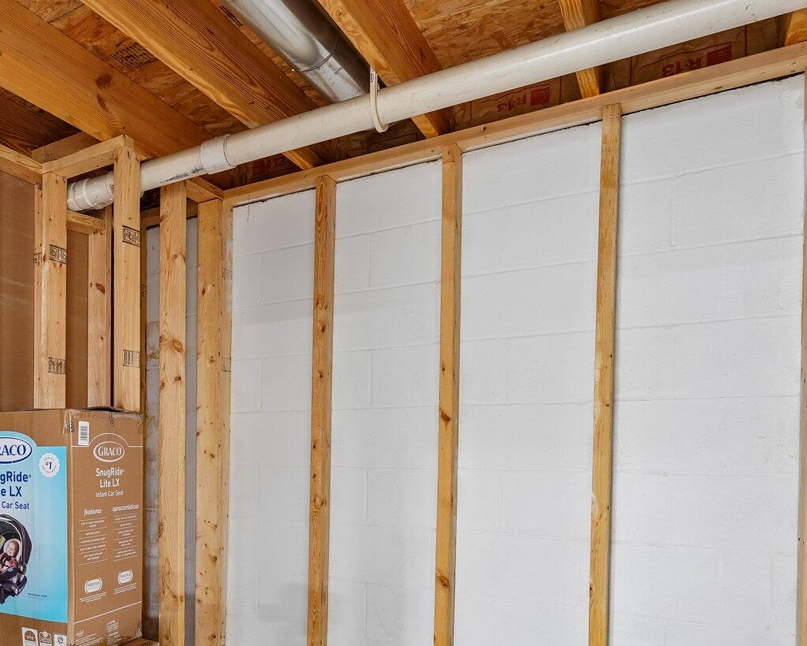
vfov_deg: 46.1
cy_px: 456
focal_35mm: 31
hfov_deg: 50.6
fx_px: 739
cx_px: 76
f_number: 8
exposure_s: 2
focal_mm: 16.5
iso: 400
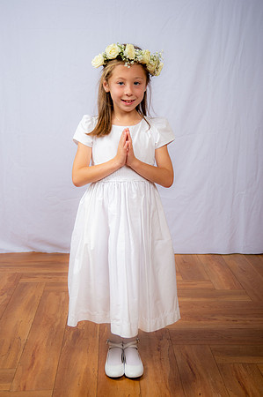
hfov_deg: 26.9
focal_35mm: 50
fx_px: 549
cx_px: 132
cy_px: 198
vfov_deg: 39.6
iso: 250
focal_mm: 50
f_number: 6.3
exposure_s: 1/160
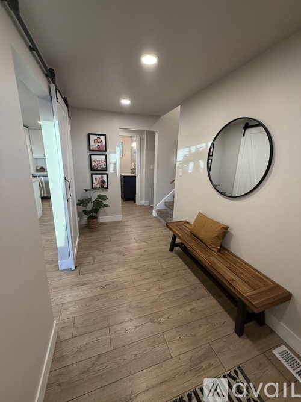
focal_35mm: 14
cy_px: 201
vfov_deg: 102.1
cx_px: 150
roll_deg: -2.3
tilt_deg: -13.8
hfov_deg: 85.7
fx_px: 162
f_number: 2.2
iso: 200
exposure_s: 1/60
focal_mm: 2.22
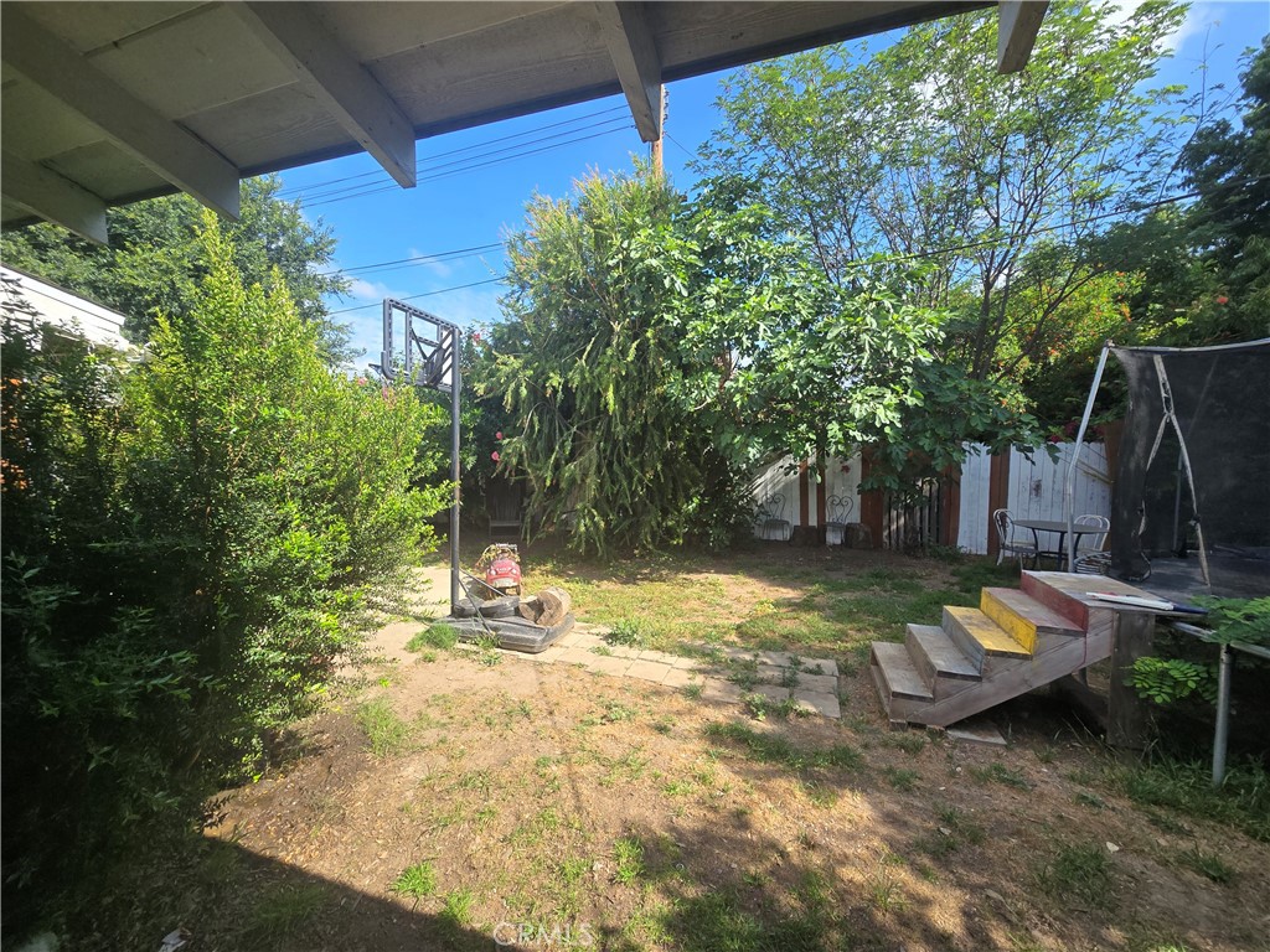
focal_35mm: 13
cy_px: 476
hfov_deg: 106.2
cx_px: 635
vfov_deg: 89.9
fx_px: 477
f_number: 2.2
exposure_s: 1/838
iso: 50
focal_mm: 2.2
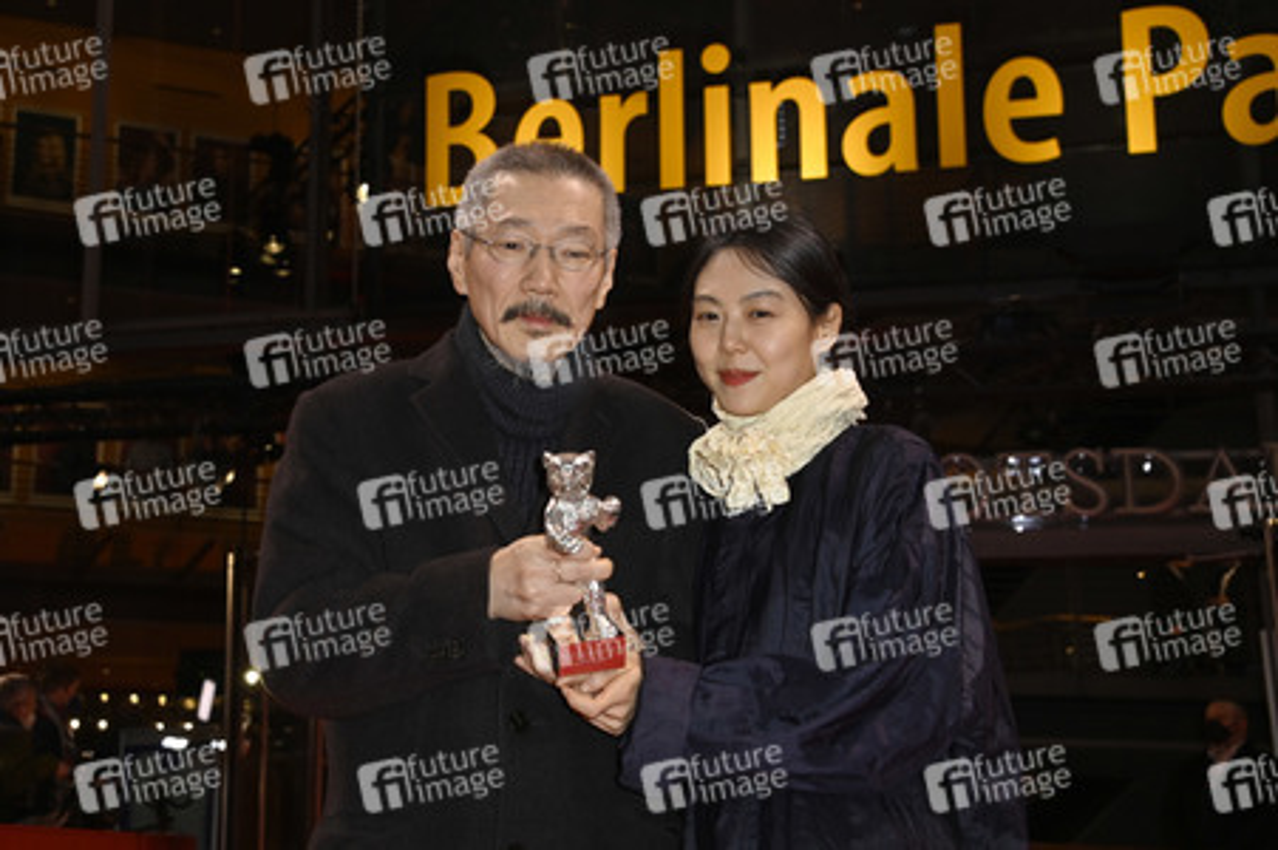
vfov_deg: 26.0
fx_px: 1845
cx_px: 639
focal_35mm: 52
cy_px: 425
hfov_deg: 38.2
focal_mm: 52
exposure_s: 1/250
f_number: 5.6
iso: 1250
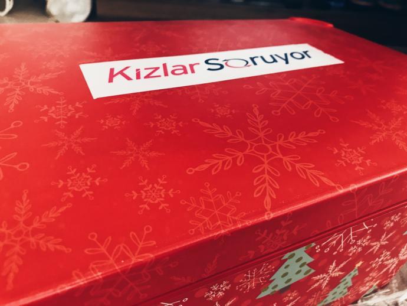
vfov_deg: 49.8
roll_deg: -6.5
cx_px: 204
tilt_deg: -37.0
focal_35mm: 28
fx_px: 329
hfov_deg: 63.4
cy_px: 153
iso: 50
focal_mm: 3.99
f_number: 1.8
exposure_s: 1/17
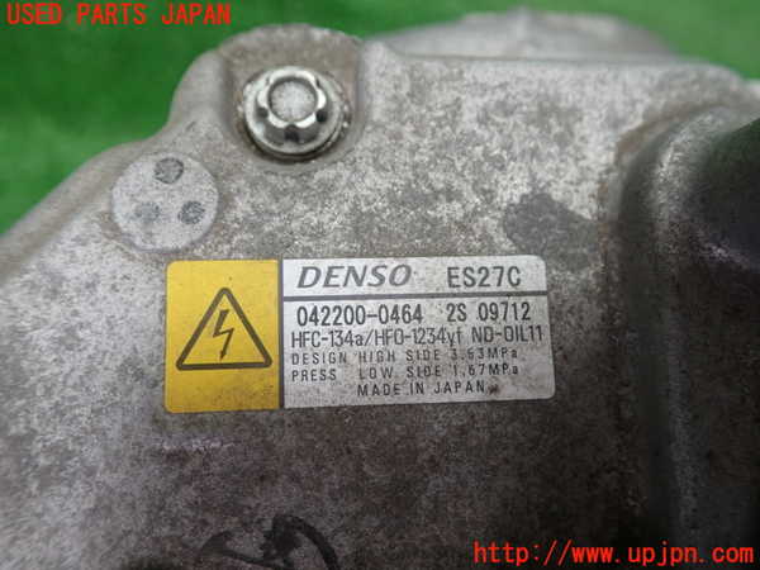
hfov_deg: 60.0
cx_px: 380
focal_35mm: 30
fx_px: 659
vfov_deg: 46.8
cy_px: 285
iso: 200
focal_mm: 5.5
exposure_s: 1/125
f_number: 2.3
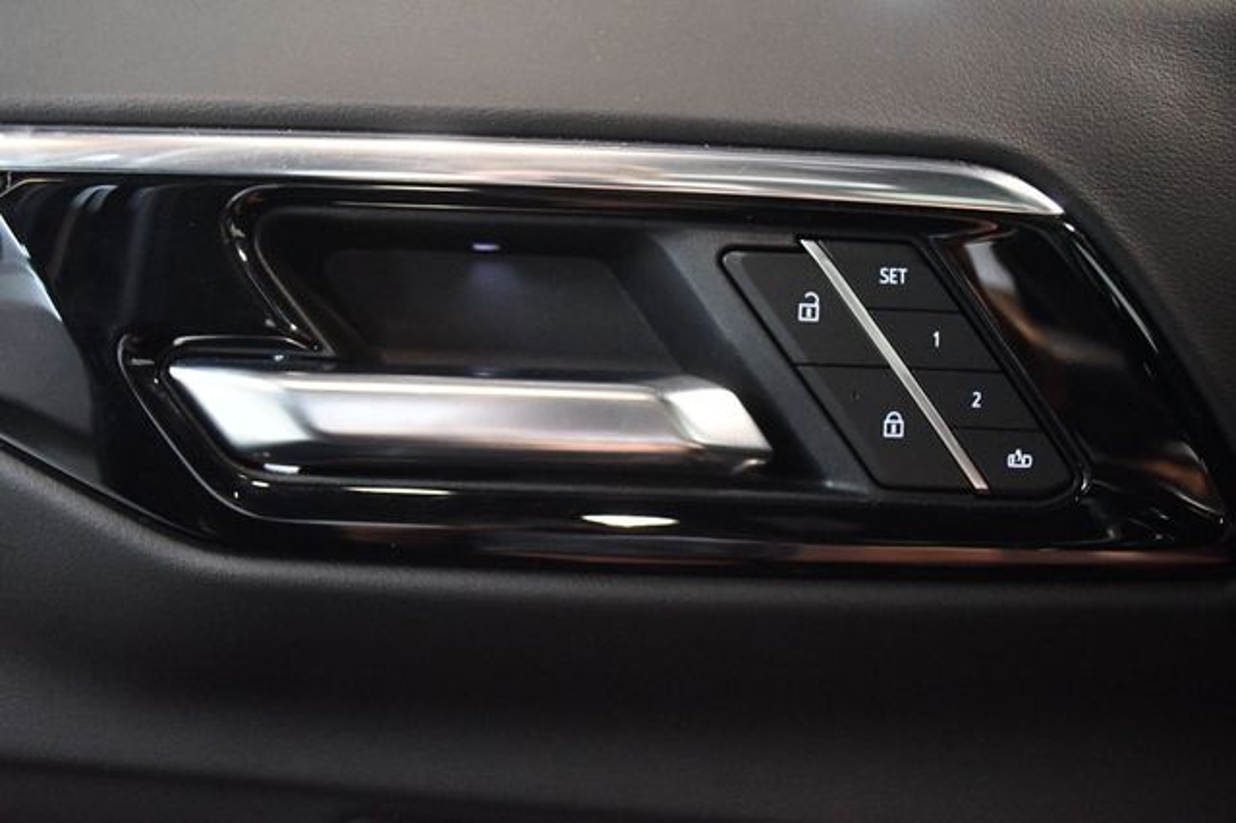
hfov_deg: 57.2
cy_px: 412
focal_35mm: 33
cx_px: 618
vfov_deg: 39.9
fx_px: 1132
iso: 9000
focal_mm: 22
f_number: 4
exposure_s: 1/60
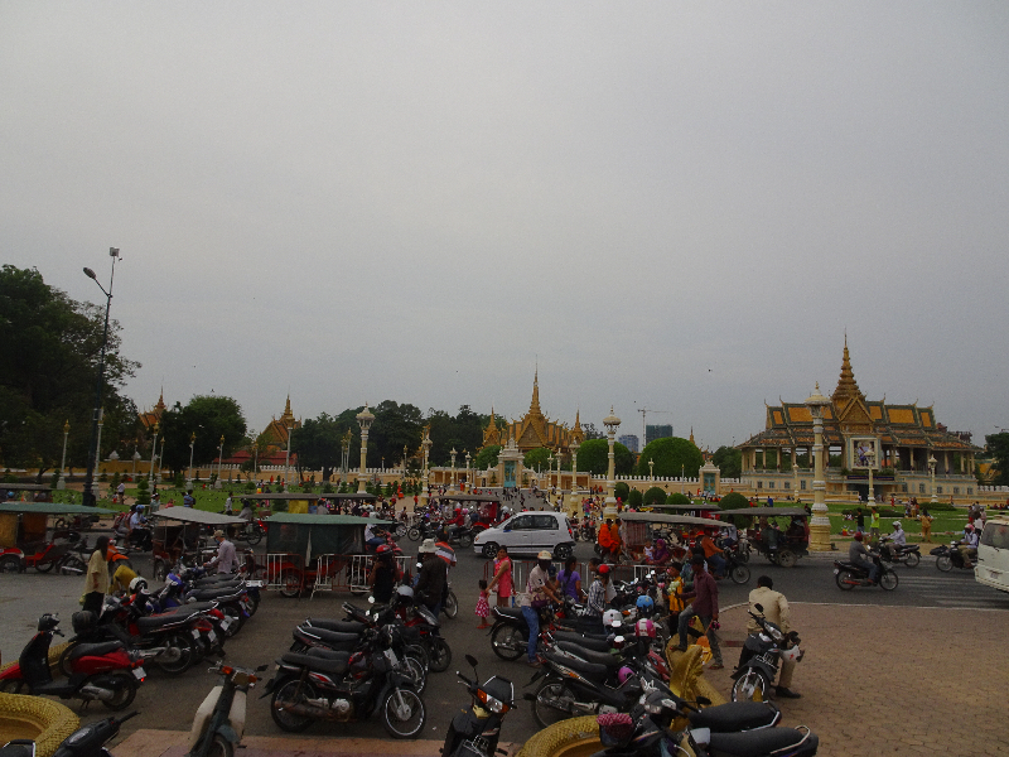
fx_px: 700
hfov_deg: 71.6
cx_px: 504
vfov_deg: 56.8
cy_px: 378
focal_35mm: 24
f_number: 3.5
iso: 80
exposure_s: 1/320
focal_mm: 4.1
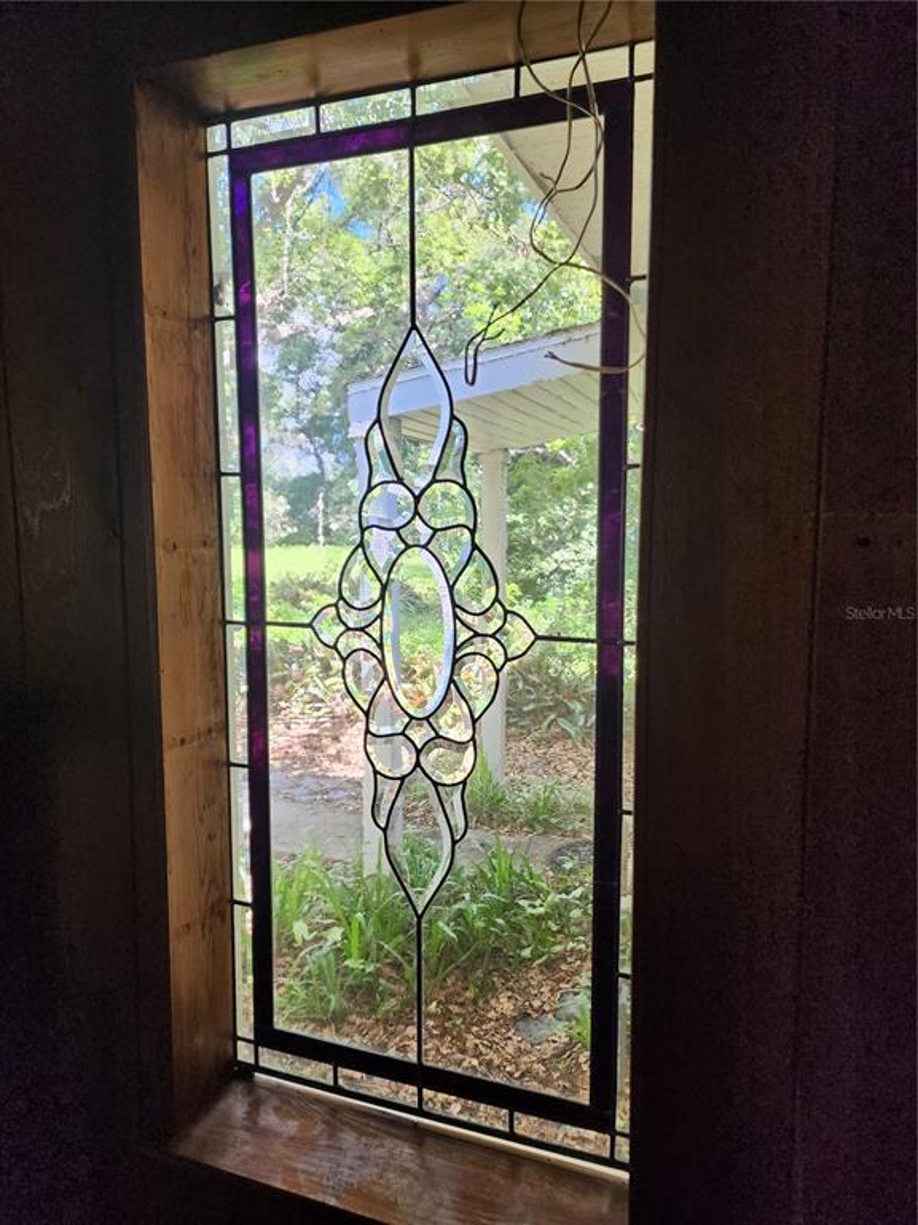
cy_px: 612
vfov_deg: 73.9
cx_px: 459
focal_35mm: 23
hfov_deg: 58.9
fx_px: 813
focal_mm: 6.4
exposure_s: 1/180
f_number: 1.8
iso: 100
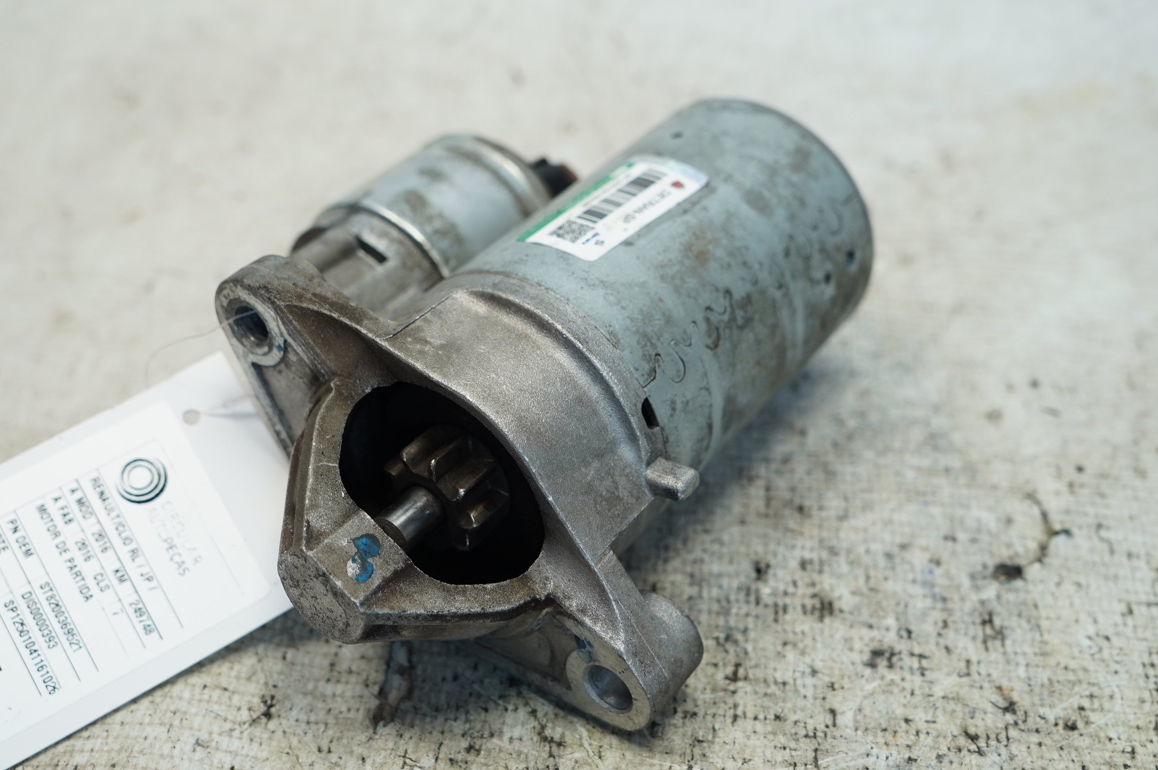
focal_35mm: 48
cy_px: 385
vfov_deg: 28.0
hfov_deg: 41.1
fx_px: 1543
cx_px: 579
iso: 200
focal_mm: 32
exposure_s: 1/60
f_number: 4
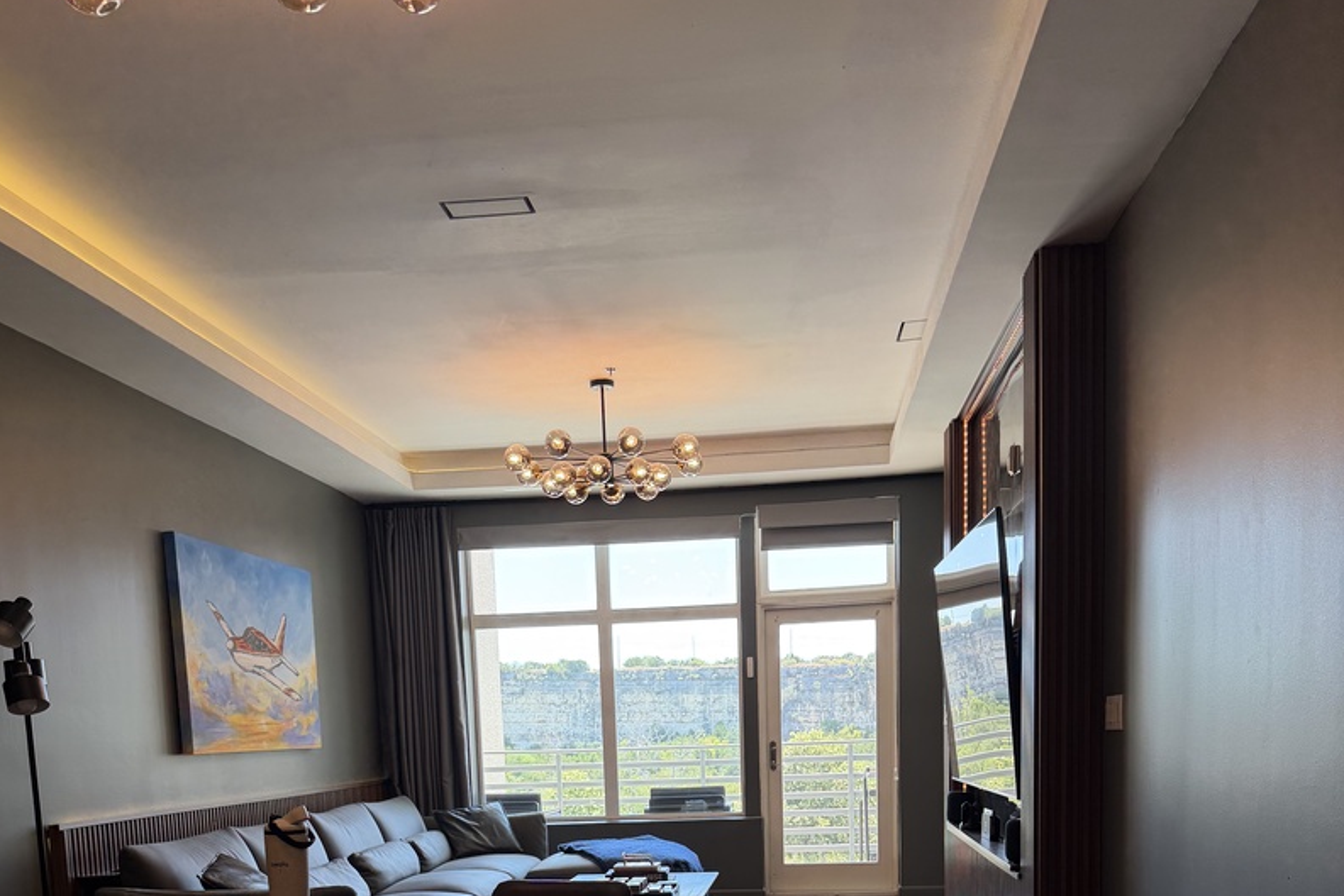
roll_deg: +1.7
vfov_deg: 35.7
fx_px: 1269
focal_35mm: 34
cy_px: 864
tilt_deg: -6.7
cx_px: 659
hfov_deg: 55.8
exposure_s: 1/183
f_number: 1.78
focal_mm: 6.76
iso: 100
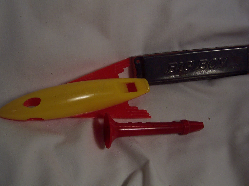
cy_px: 93
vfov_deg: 38.7
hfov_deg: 50.1
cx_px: 124
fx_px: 266
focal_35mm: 37
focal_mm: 5.6
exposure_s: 1/350
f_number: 2.8
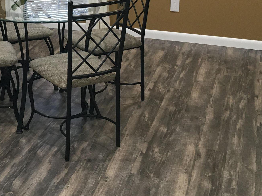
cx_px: 33
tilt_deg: -11.3
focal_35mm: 68
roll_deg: +2.1
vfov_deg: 20.6
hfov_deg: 27.7
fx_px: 515
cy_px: -20
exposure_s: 1/30
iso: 80
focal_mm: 4.15
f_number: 2.2
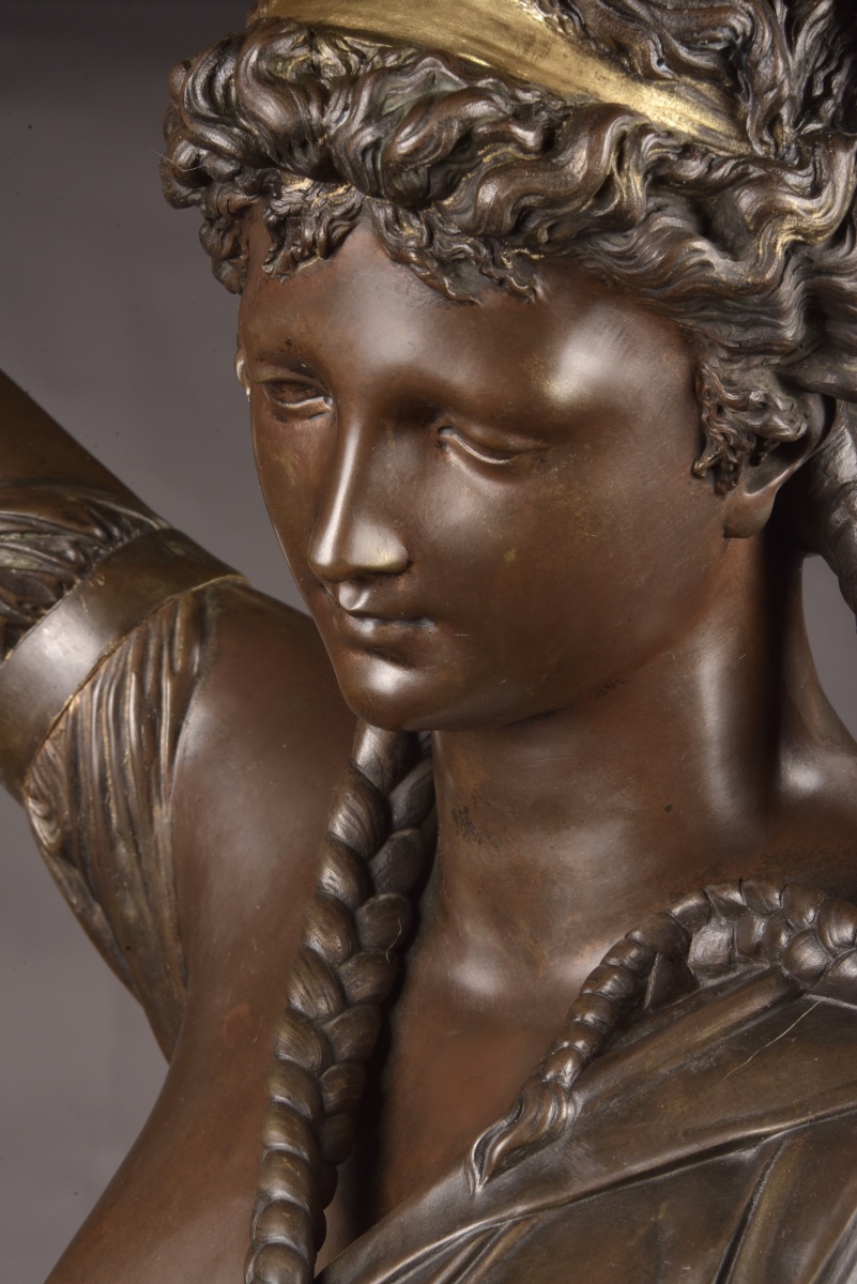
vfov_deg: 13.7
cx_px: 428
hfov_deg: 9.2
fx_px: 5351
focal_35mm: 150
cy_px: 642
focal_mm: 150
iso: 400
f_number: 22
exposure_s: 1/125
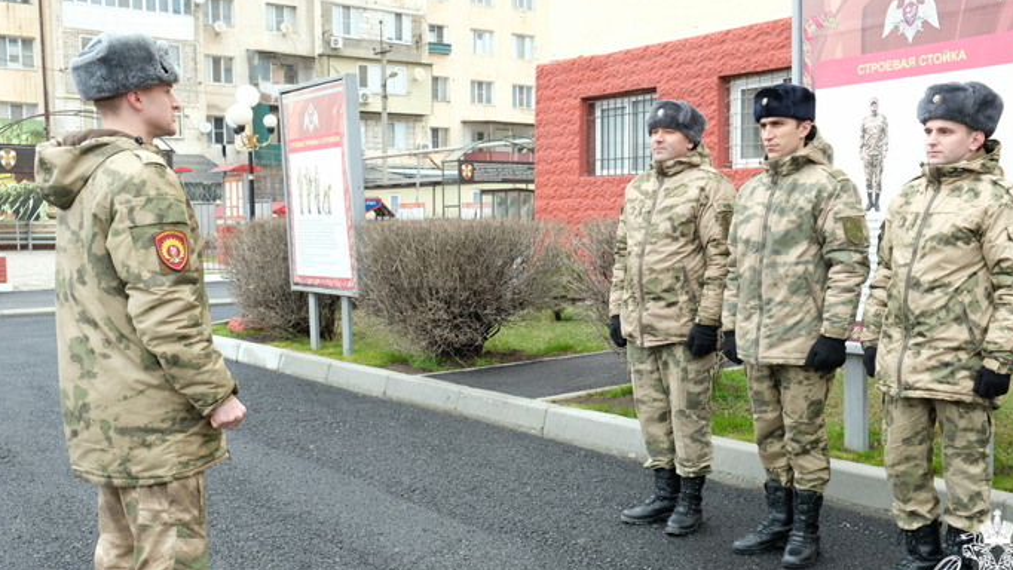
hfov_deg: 52.7
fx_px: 1021
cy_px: 318
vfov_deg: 31.2
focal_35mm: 38
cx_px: 542
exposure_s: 1/200
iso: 800
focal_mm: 22.3
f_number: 5.6
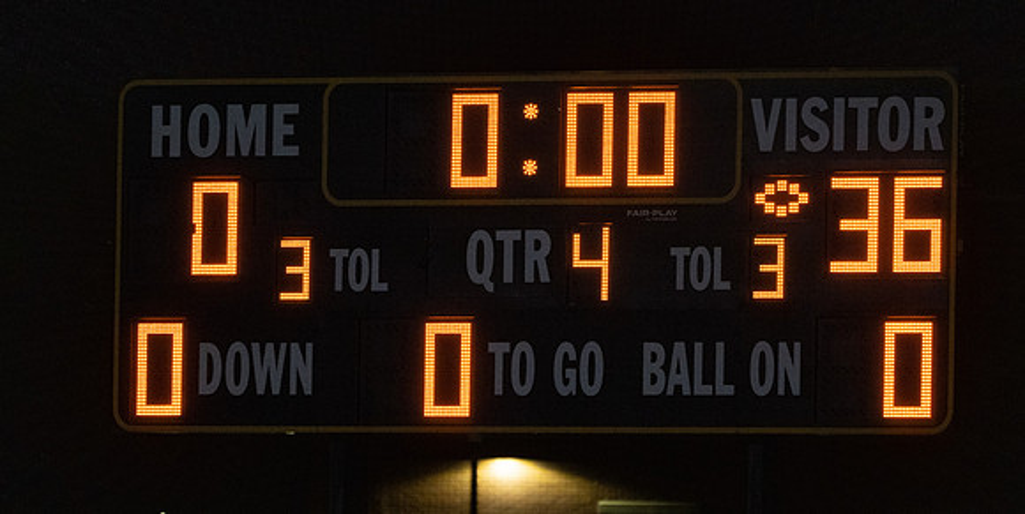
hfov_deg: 4.5
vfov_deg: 2.3
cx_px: 518
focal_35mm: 494
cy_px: 243
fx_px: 13092
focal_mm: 339
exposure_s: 1/400
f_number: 5.6
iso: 10000
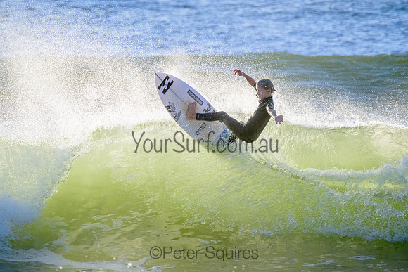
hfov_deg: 2.3
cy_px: 122
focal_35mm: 880
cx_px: 206
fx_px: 9973
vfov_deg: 1.6
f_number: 11
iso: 1600
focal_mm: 800
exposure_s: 1/2000
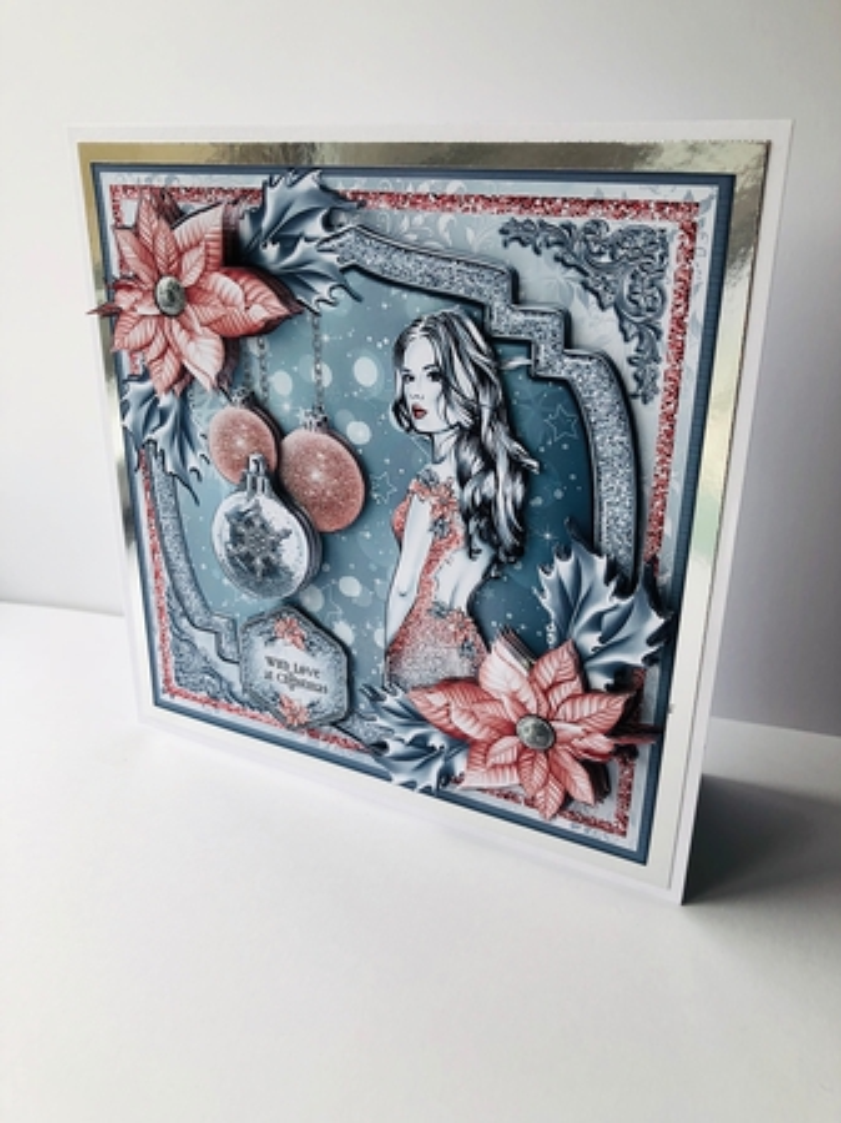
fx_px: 908
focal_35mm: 28
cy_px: 562
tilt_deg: -21.0
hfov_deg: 49.7
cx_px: 420
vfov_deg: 63.5
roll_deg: -0.9
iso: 20
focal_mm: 3.99
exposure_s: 1/129
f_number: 1.8
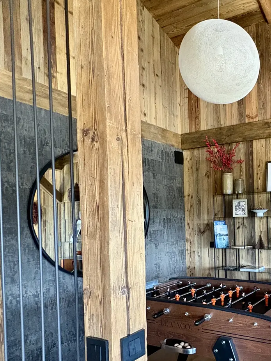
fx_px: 303
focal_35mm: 29
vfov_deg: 61.0
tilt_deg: -0.4
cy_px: 220
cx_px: 260
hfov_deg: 42.8
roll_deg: +1.1
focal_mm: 2.22
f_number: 2.2
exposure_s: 1/60
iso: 640
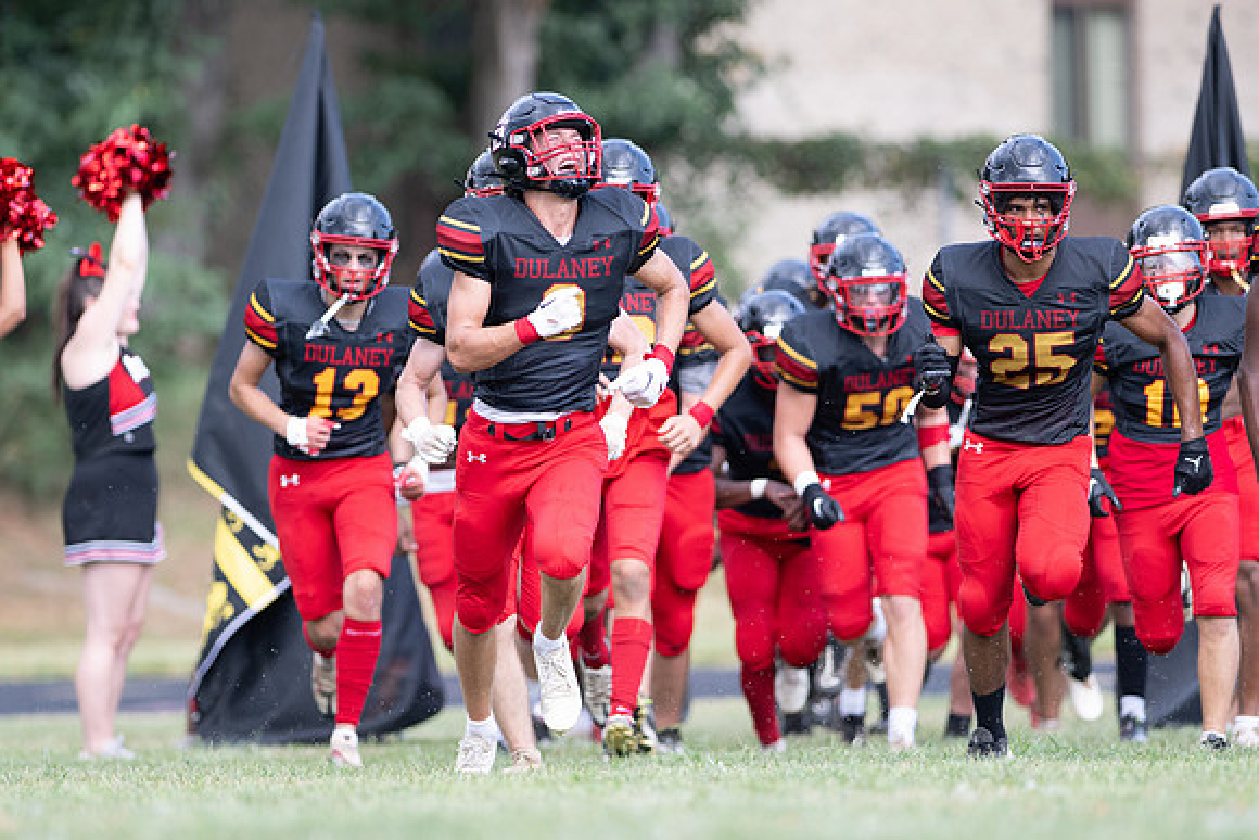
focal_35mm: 359
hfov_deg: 5.7
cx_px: 630
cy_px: 502
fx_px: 12552
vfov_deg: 3.8
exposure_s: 1/1600
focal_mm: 300
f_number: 2.8
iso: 720
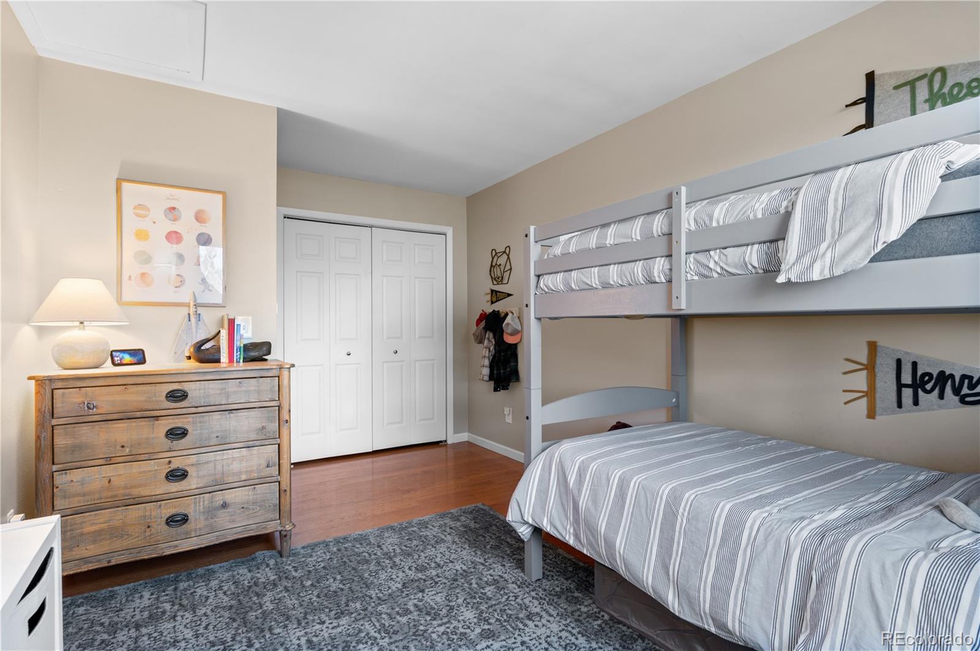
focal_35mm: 17
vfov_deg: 70.3
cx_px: 490
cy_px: 326
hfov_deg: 93.3
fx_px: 462
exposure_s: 1.6
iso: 400
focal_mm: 17
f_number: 8
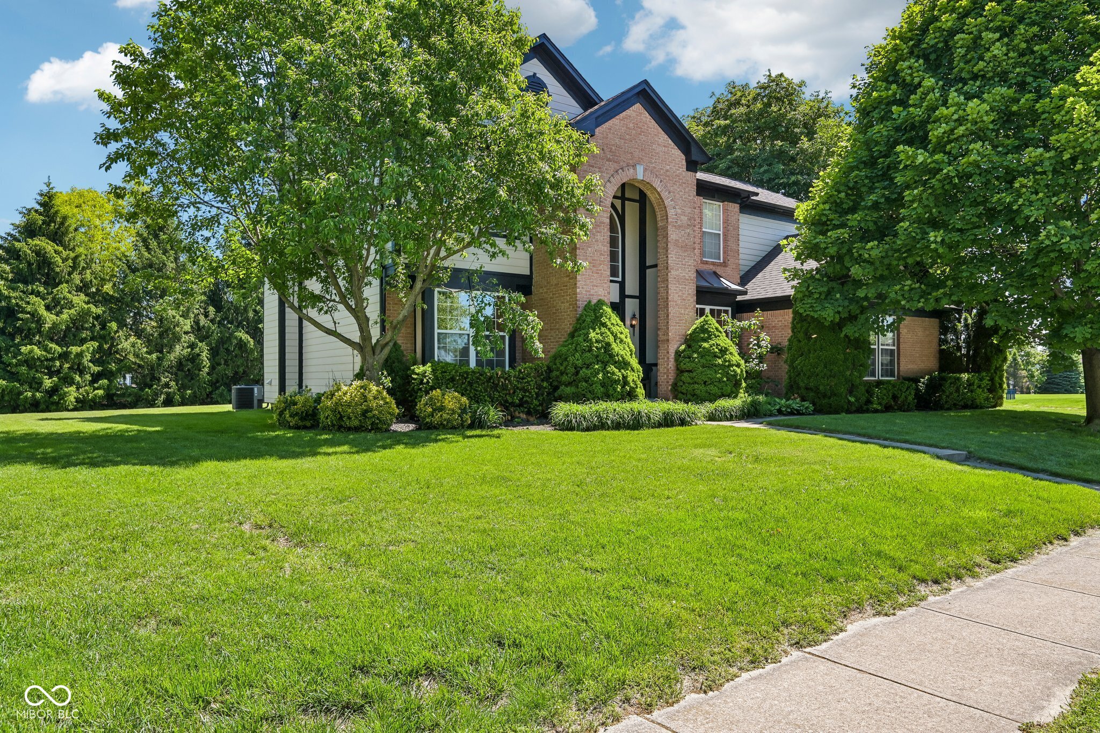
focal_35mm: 23
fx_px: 703
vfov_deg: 55.1
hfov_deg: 76.1
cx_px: 550
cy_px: 366
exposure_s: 1/125
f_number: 8
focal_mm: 23
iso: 100
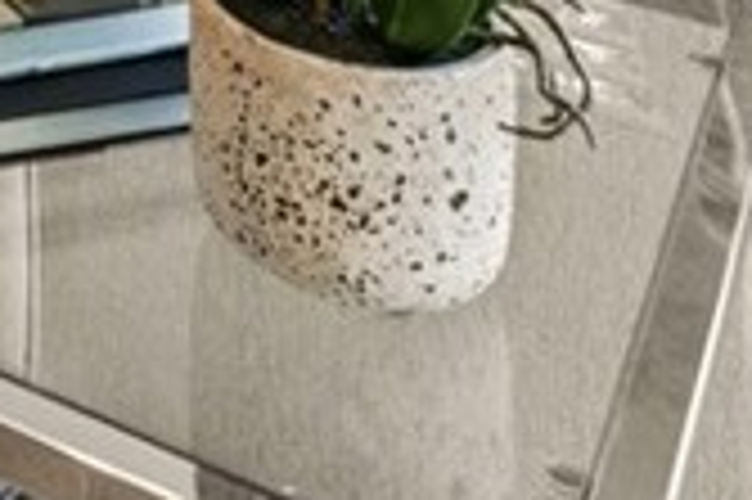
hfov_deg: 18.9
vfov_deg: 12.3
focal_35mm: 86
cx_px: -554
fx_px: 1795
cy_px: -732
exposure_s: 1/20
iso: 320
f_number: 6.3
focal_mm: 14
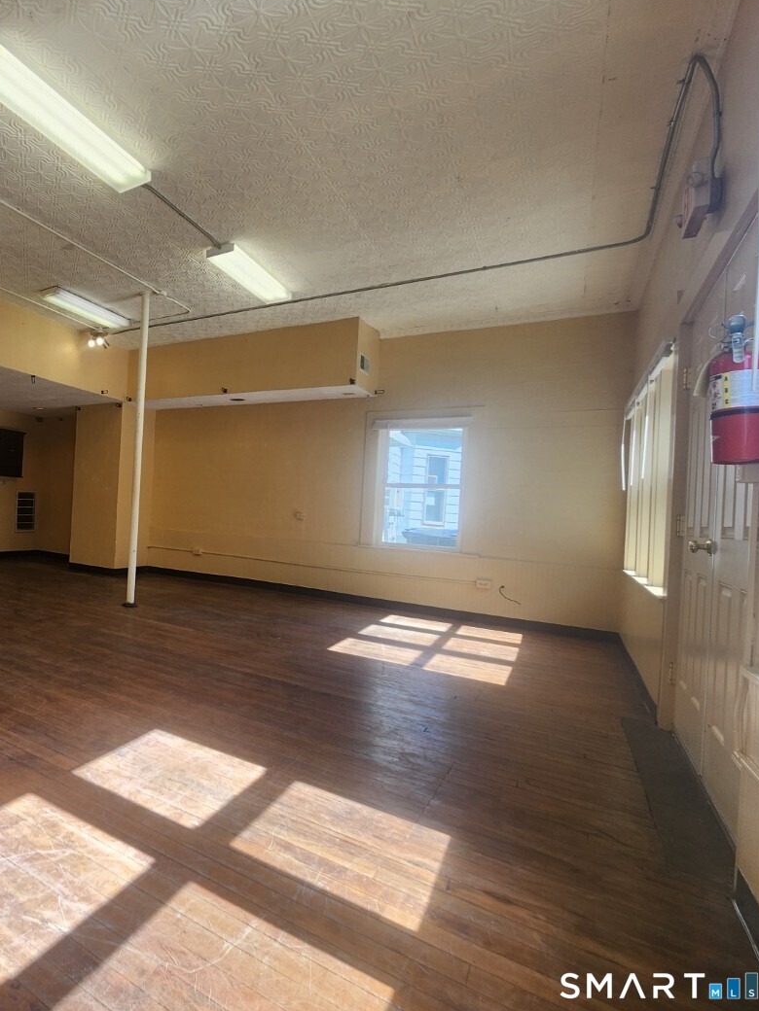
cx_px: 78
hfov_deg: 60.7
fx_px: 526
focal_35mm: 18
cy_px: 495
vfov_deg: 87.7
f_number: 2.2
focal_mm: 2.2
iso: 50
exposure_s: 1/120
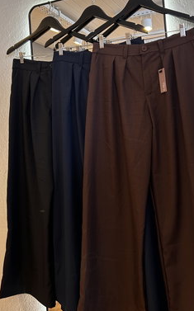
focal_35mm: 39
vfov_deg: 50.0
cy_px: 118
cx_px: 92
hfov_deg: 32.7
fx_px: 331
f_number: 1.5
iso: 200
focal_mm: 5.7
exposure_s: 1/50
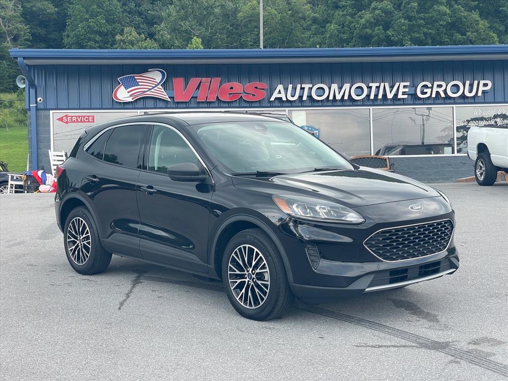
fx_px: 763
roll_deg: +1.7
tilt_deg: +1.3
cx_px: 254
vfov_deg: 28.0
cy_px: 190
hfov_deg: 36.8
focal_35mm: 52
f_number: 2
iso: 25
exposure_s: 1/272
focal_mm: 6
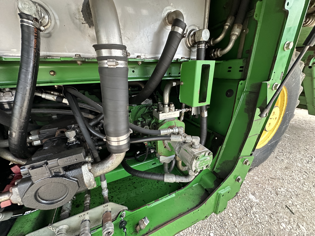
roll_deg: +1.8
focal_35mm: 14
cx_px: 158
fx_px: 127
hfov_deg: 102.1
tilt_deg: -20.3
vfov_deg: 85.7
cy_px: 118
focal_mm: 2.22
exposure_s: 1/60
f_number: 2.2
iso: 400
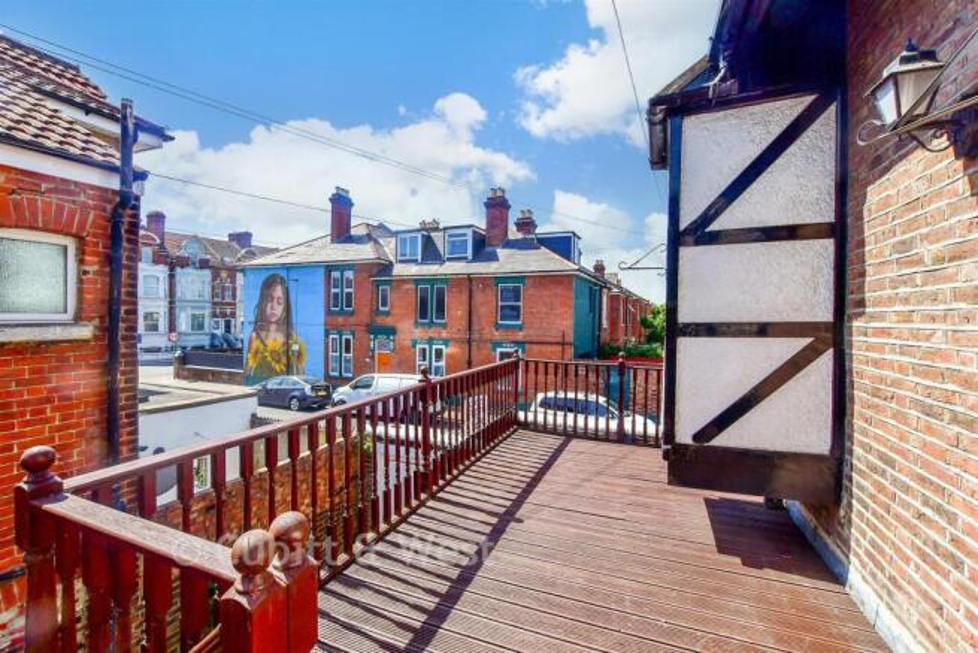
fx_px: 408
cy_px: 326
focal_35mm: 15
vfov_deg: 77.4
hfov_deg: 100.4
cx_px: 489
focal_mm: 10
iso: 320
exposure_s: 1/640
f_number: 8
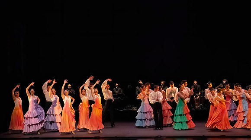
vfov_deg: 8.9
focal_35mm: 136
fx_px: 906
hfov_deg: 15.7
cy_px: 68
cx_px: 88
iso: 20000
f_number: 6.3
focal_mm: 100
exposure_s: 1/400
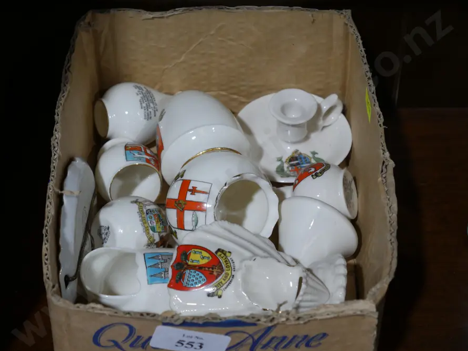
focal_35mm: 85
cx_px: 231
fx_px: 1149
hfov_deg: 23.0
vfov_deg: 17.4
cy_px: 180
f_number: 5.5
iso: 500
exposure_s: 1/80
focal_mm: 37
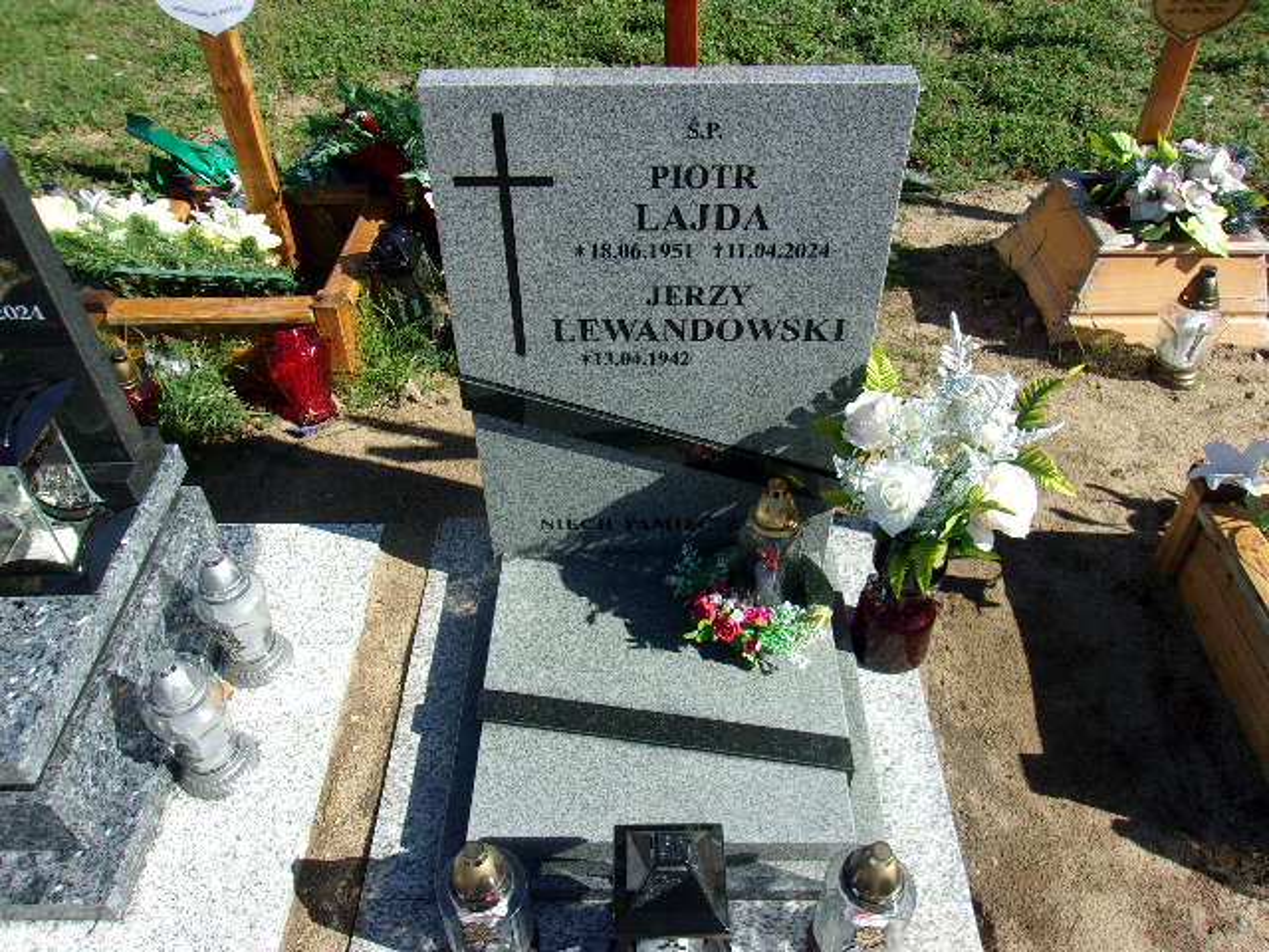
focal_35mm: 27
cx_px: 634
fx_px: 990
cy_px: 476
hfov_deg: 65.3
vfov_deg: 51.4
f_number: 10.4
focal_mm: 4.9
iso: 80
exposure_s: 1/80
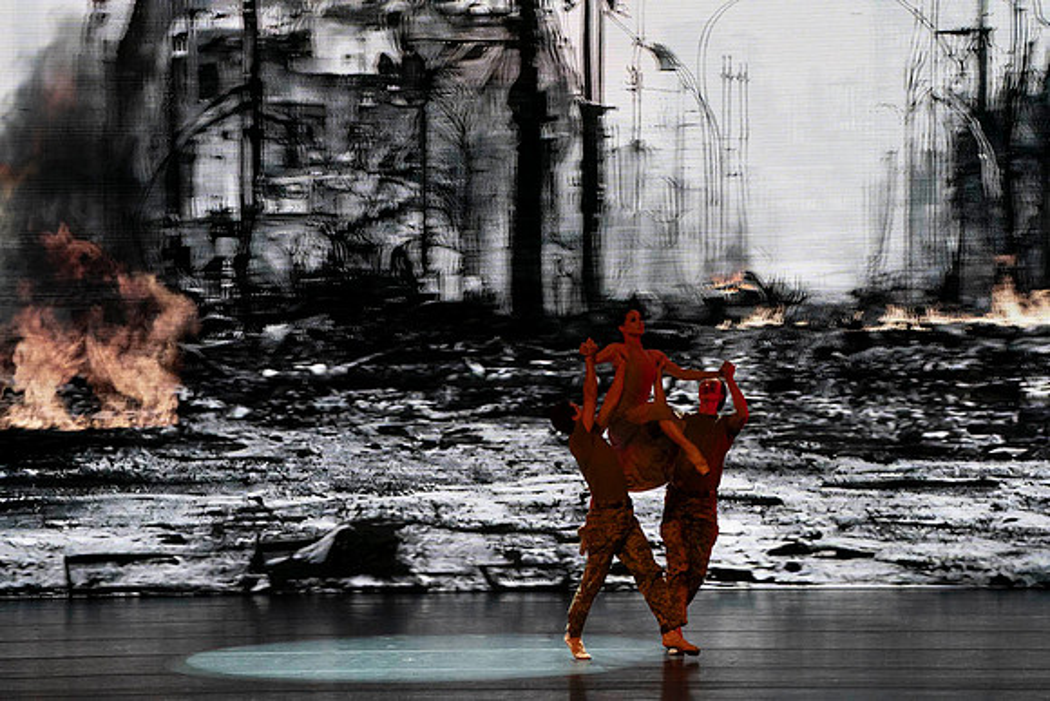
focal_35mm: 192
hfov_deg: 10.7
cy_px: 350
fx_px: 5601
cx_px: 525
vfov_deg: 7.2
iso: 10000
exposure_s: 1/400
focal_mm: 192
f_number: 14
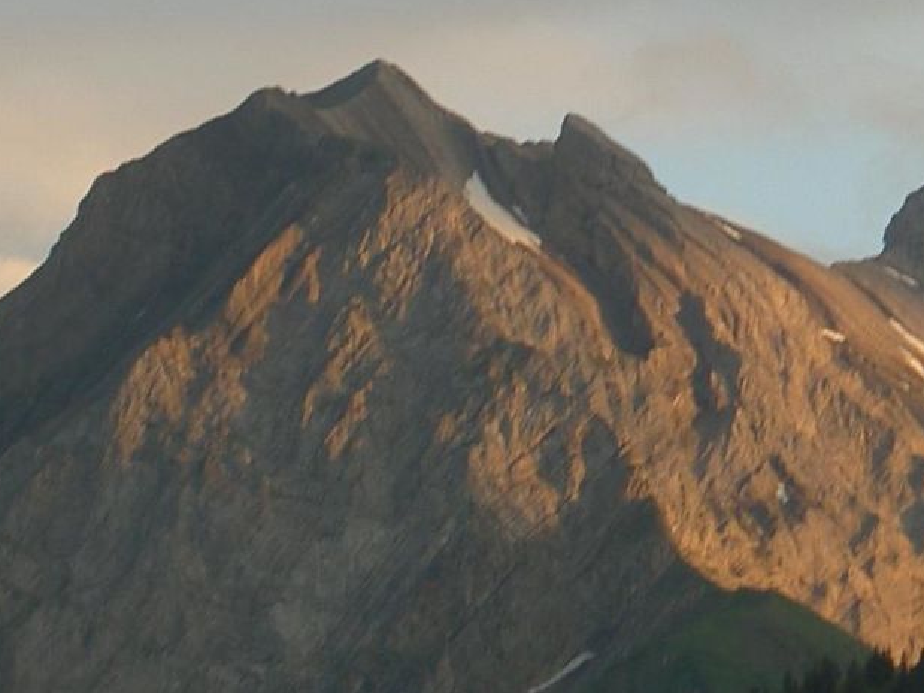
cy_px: 15
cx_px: 873
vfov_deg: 4.5
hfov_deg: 6.0
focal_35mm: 331
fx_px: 8834
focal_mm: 20.6
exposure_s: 1/50
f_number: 4.5
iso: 50
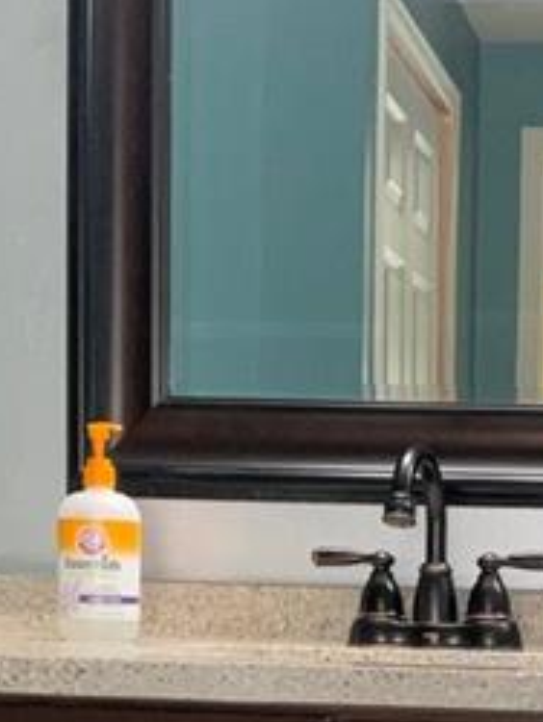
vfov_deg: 21.2
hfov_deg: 16.2
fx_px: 1858
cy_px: 731
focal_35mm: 89
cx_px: 583
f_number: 1.8
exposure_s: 1/40
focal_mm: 3
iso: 64
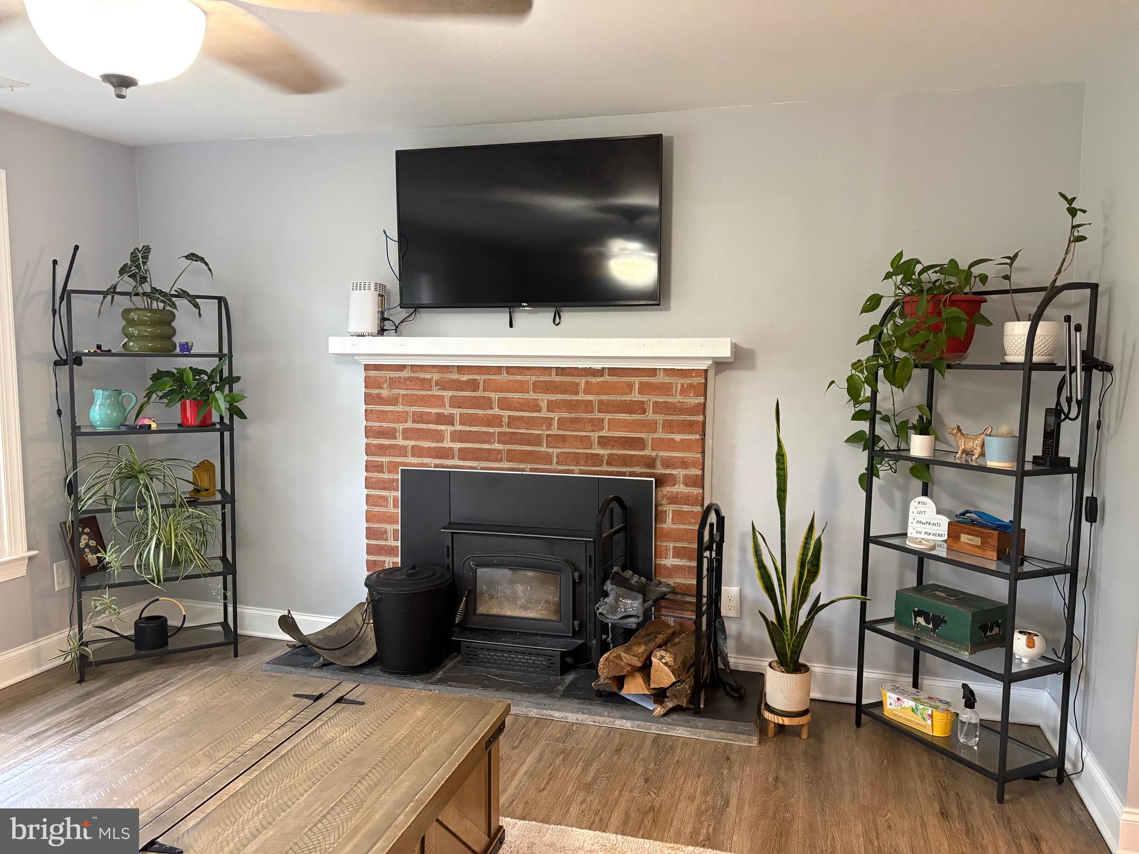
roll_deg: -0.7
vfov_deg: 53.1
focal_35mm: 26
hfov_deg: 67.3
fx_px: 856
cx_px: 570
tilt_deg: -4.8
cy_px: 427
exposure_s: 1/40
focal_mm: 5.96
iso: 400
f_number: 1.6
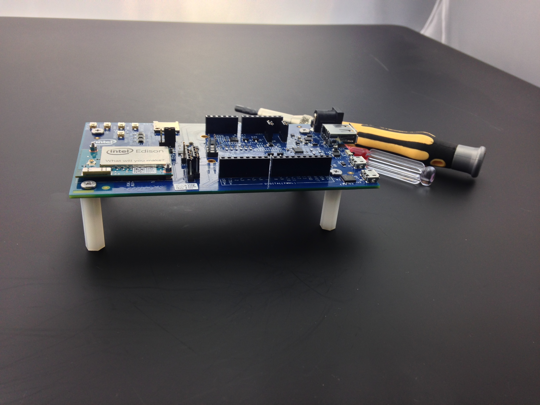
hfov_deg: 55.4
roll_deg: -5.3
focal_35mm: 33
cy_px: 202
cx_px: 270
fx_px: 515
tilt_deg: -30.6
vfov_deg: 42.9
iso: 50
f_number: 2.4
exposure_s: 1/126
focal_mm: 4.12
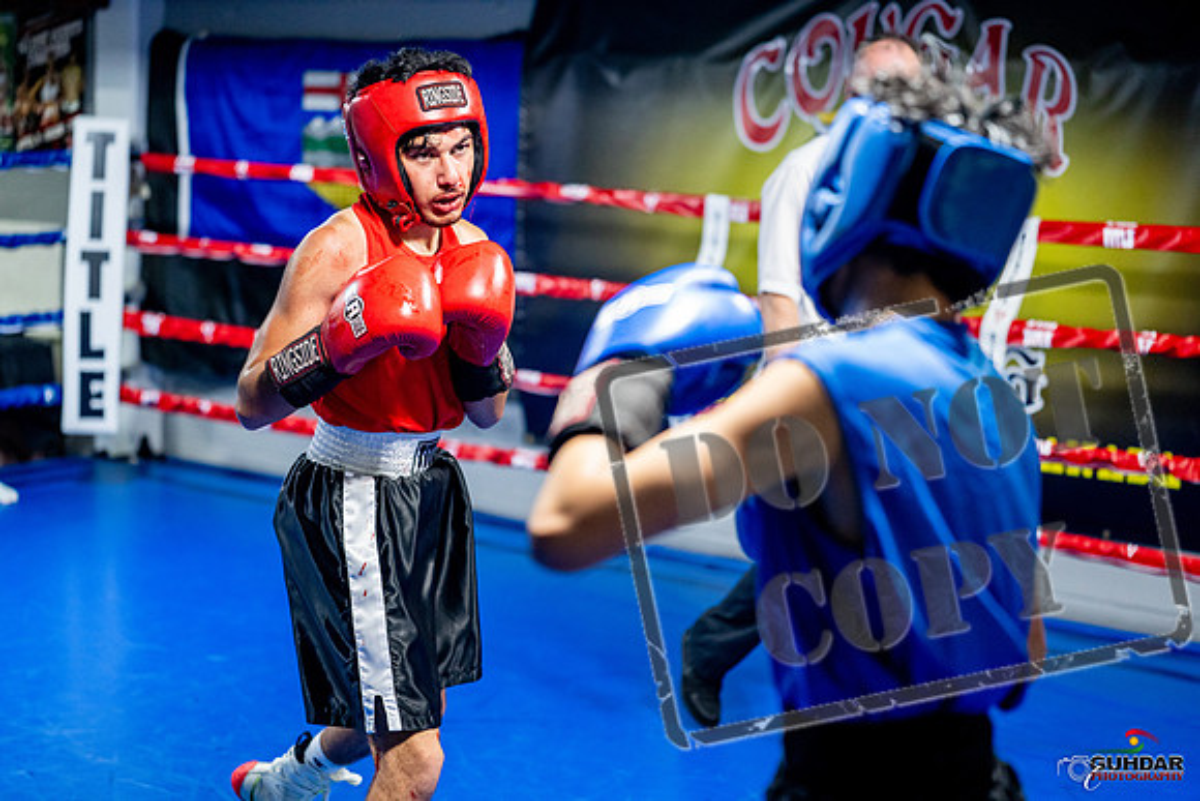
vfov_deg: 23.0
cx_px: 600
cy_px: 400
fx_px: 1967
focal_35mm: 59
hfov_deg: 33.9
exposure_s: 1/800
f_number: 2
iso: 4000
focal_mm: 59
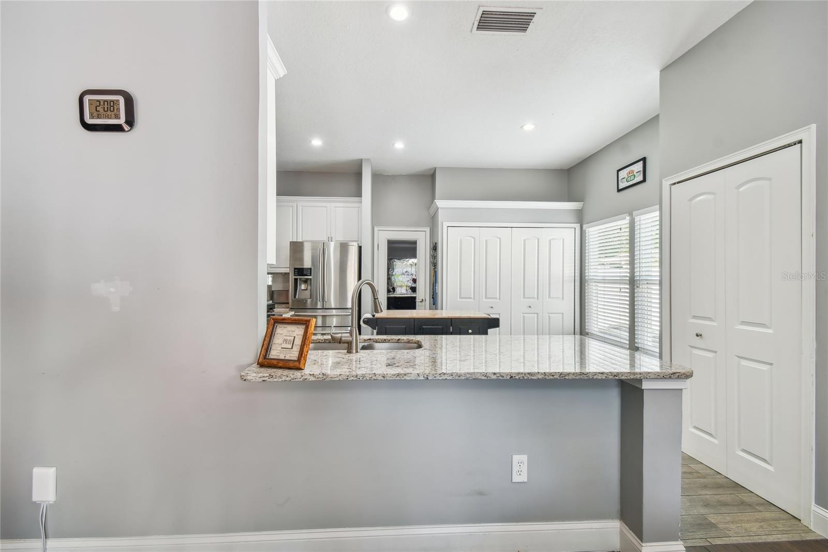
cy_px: 276
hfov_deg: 100.4
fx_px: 345
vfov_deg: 77.3
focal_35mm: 15
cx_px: 414
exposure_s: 1/5
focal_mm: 10
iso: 100
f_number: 7.1
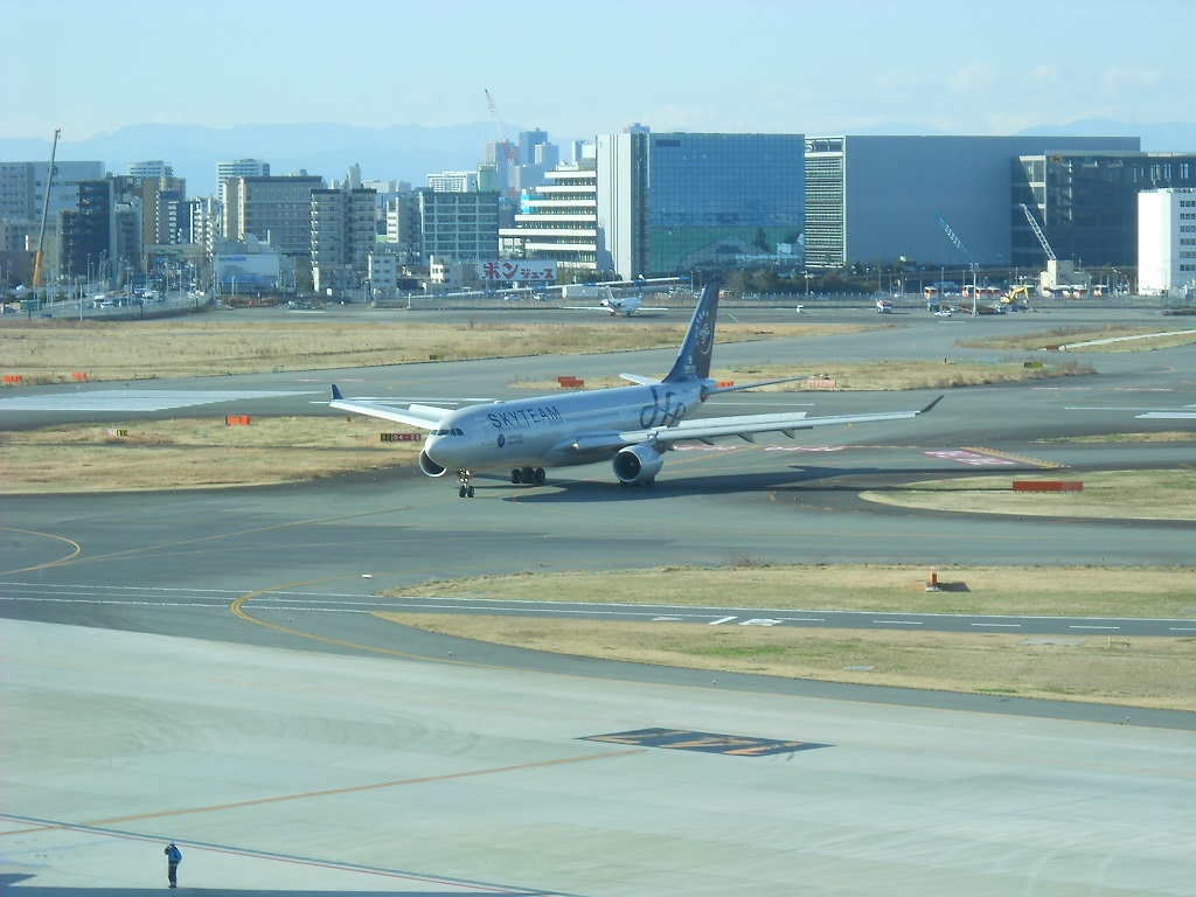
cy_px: 448
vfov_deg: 10.2
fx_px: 5010
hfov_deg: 13.6
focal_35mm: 145
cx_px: 598
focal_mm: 24.03
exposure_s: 1/100
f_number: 6.7
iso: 80
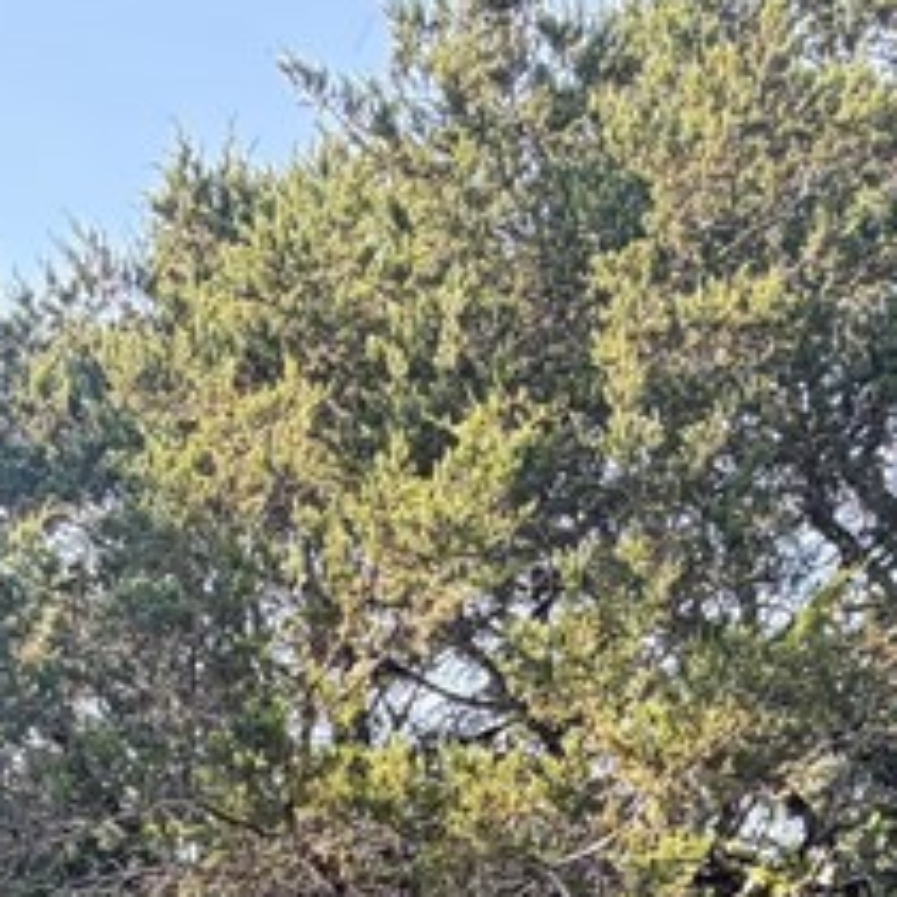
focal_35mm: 60
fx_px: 1759
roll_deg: +0.3
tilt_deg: -1.1
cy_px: 1326
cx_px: 140
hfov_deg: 27.8
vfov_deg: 23.3
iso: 64
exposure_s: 1/144
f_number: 2.2
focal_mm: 2.22
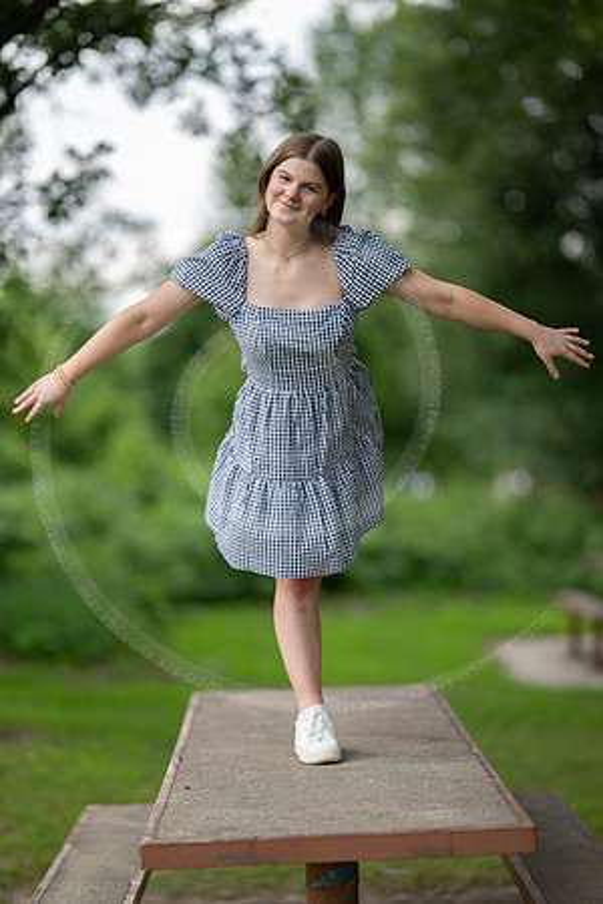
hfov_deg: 16.1
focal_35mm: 85
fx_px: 2135
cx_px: 302
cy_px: 452
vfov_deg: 23.9
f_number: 1.2
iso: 250
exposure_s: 1/500
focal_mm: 85
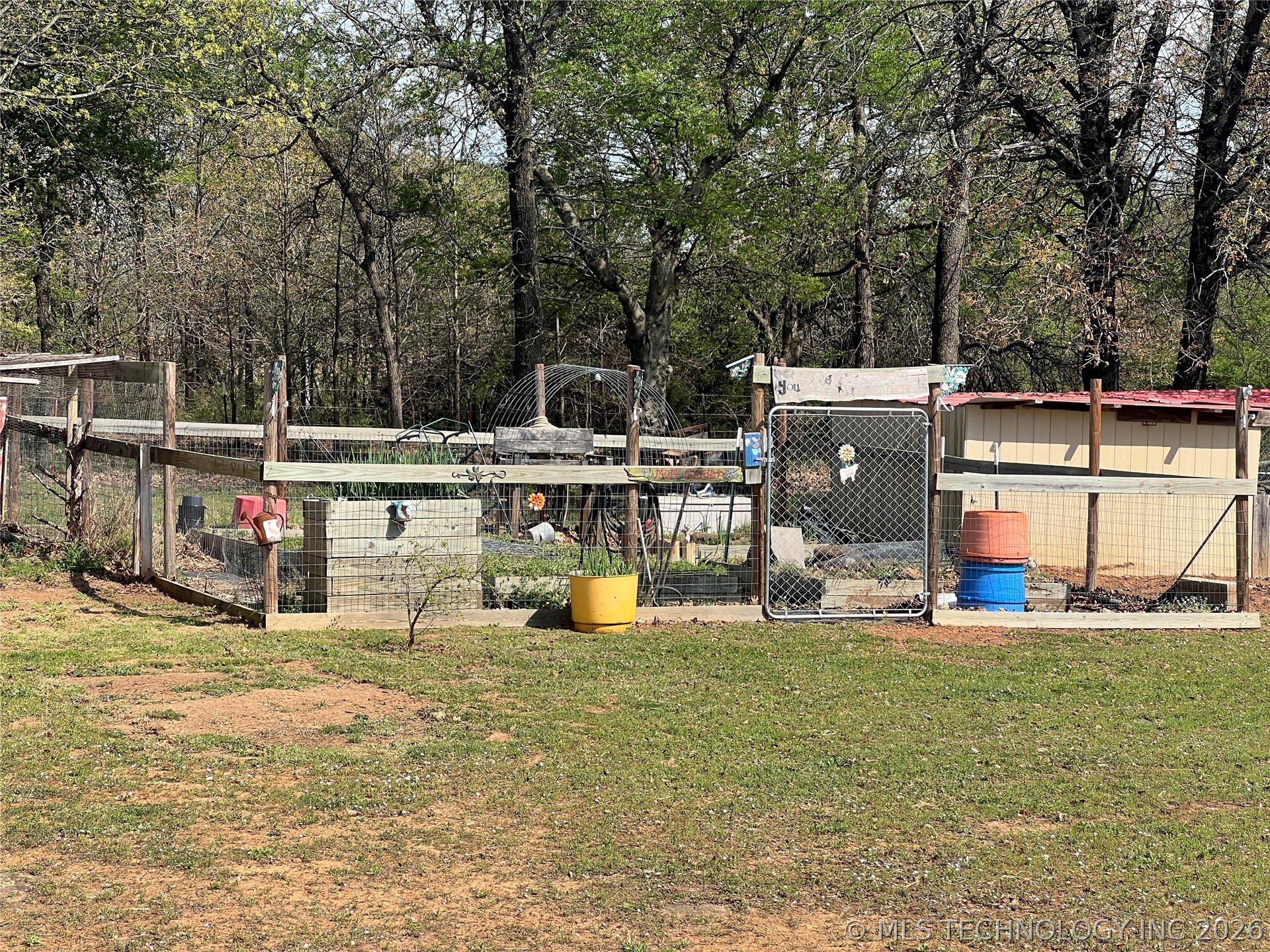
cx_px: 635
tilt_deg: -0.2
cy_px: 476
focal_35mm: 77
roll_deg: +0.0
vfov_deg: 19.1
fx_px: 2825
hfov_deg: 25.3
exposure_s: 1/435
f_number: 2.8
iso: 32
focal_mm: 9
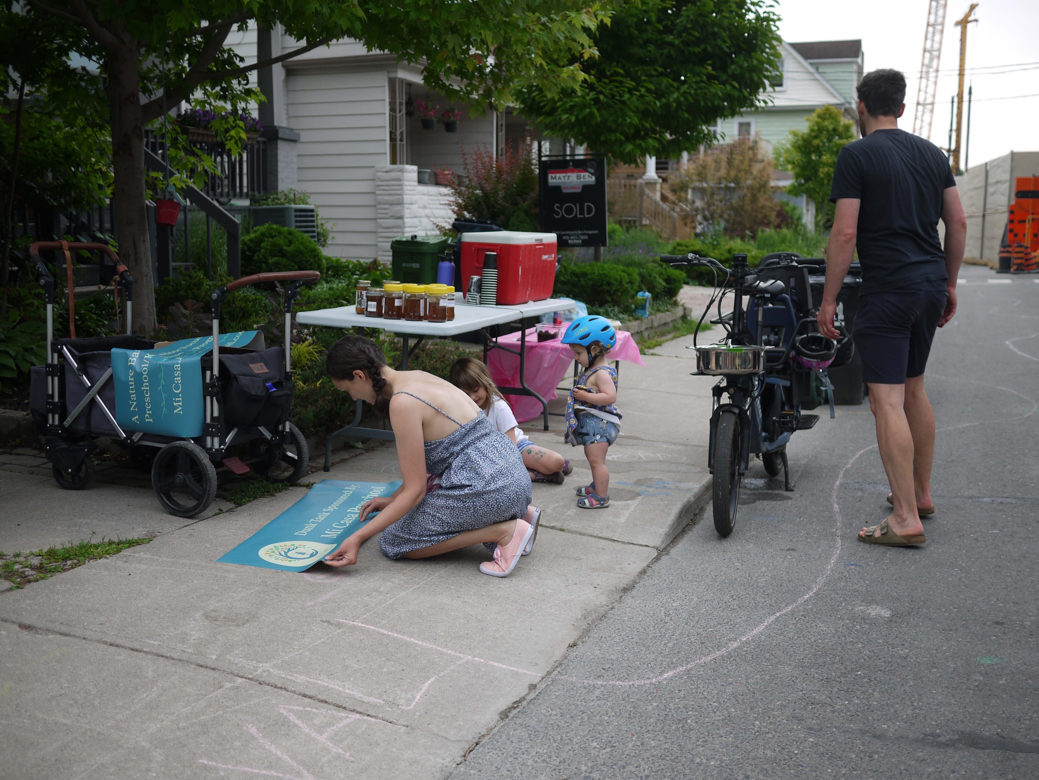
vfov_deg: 36.0
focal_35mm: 40
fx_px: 1201
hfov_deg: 46.8
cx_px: 520
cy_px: 390
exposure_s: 1/800
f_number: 1.8
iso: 100
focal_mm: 20
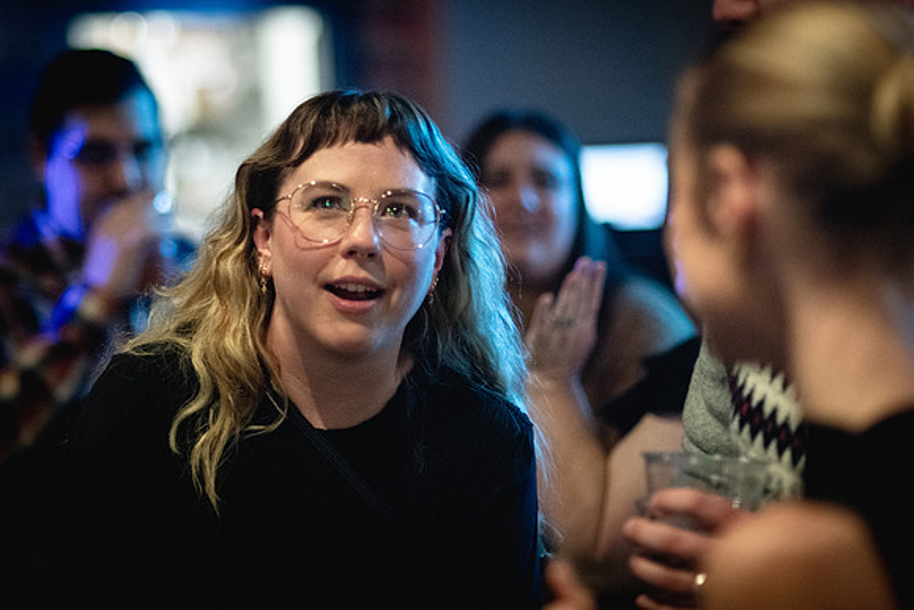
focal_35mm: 107
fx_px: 2722
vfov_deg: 12.8
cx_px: 350
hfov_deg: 19.0
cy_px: 234
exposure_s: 1/250
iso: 6400
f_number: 1.8
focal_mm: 85
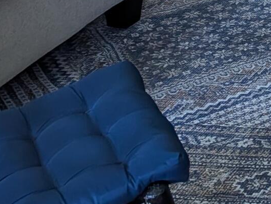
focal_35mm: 135
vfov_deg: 9.8
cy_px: -271
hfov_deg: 12.0
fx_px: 1058
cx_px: 638
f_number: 1.85
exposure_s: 1/76.4
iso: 722
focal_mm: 6.81
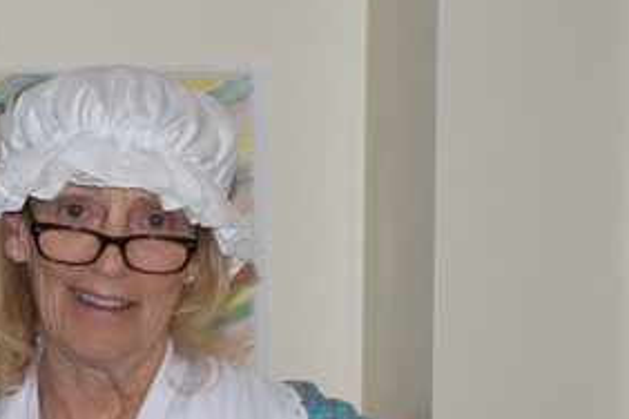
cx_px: -156
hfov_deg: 11.5
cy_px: 449
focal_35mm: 174
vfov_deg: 7.8
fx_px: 3040
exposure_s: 1/60
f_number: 4
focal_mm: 32
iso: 900
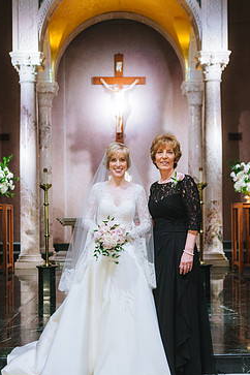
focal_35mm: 57
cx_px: 125
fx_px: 594
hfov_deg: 23.8
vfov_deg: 35.0
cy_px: 216
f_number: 4
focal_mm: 46
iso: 1250
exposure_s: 1/125
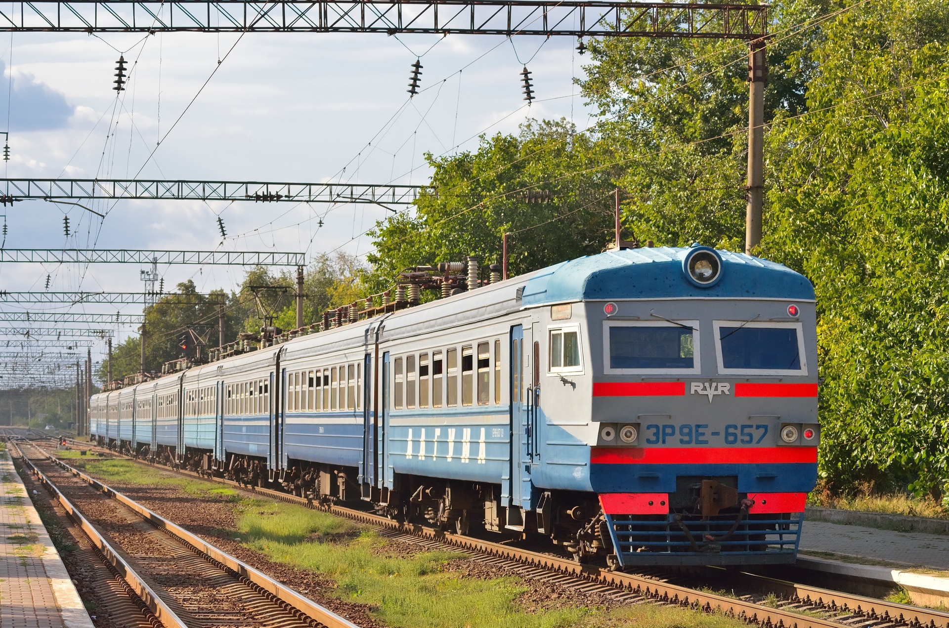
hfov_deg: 18.2
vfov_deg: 12.1
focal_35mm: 112
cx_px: 474
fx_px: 2959
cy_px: 314
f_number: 7.1
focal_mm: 75
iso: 500
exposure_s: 1/1600
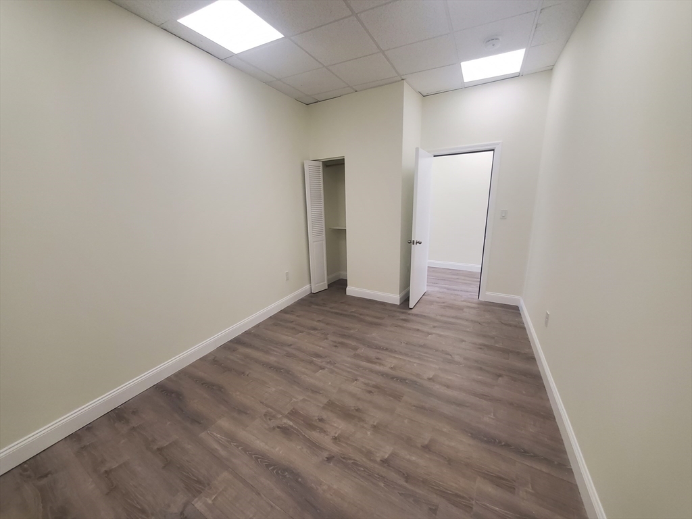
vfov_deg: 89.9
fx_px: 260
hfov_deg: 106.2
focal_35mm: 13
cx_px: 346
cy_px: 260
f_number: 2.2
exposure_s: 1/60
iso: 200
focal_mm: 1.8
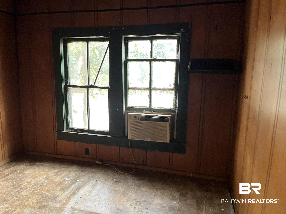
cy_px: 107
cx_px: 143
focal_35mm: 26
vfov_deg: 53.1
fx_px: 215
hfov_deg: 67.3
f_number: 1.6
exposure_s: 1/60
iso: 250
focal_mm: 5.1
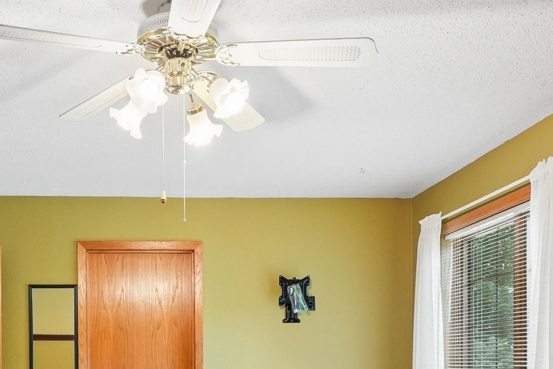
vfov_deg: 30.7
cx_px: 233
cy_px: 381
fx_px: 615
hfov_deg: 48.3
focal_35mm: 40
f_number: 9
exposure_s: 1/8
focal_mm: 17
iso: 400
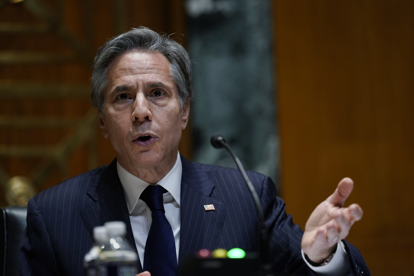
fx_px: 1851
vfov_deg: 8.5
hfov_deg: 12.8
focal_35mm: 161
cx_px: 207
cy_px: 138
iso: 2500
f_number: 2.8
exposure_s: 1/400
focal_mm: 161
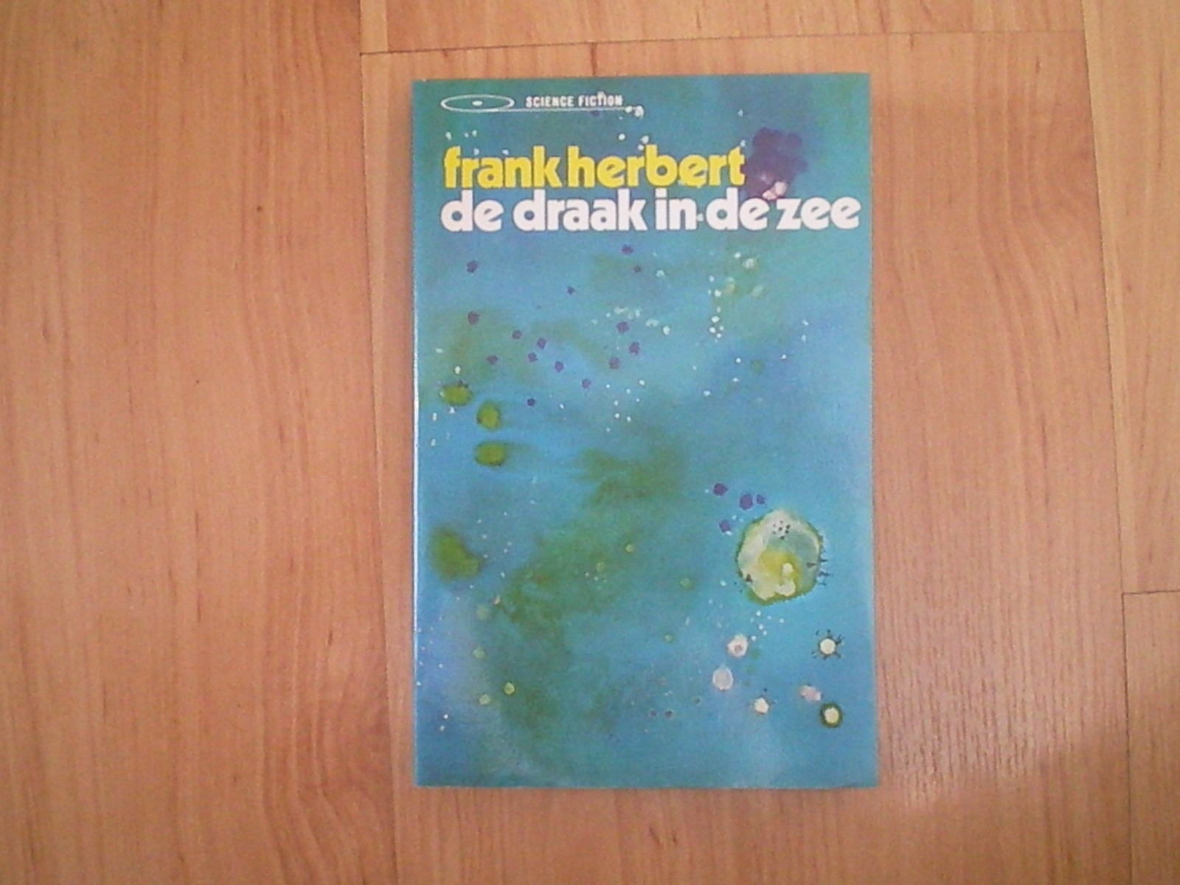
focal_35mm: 38
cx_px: 590
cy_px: 442
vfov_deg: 37.7
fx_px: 1295
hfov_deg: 49.0
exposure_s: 1/100
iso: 792
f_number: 3.1
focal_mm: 6.3
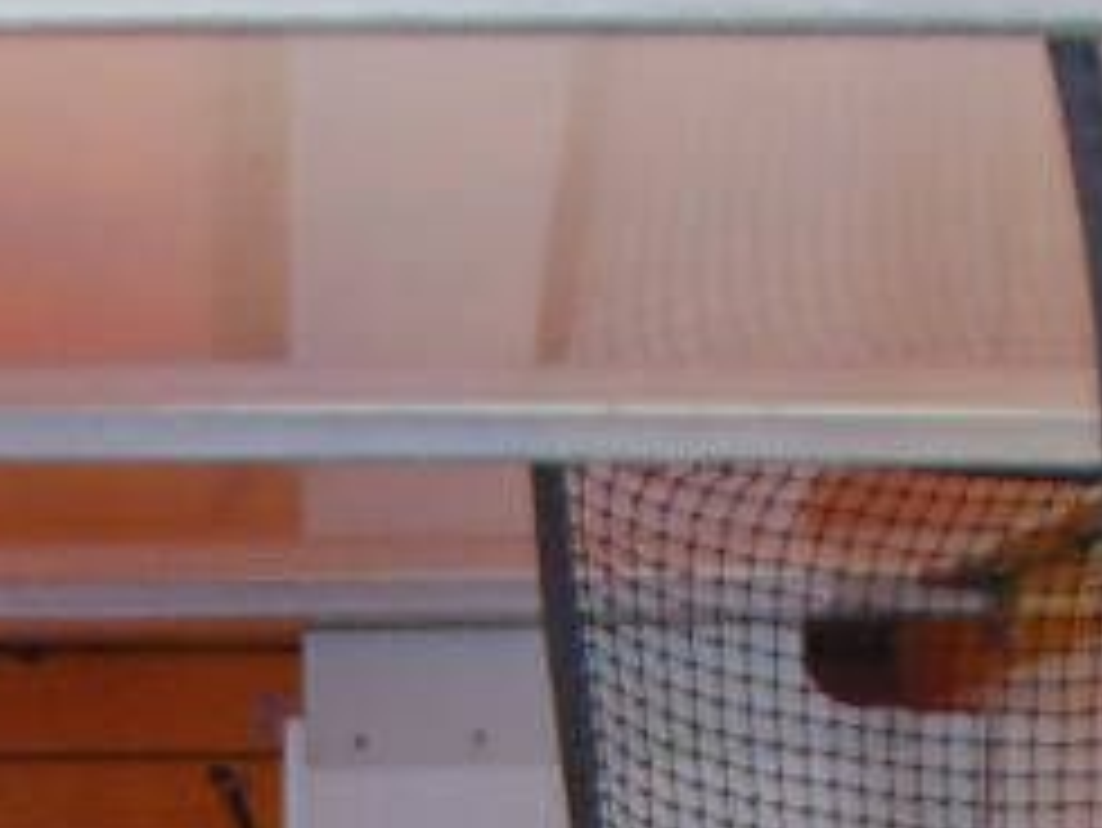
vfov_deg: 8.5
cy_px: 1809
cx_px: -328
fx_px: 5192
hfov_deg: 11.8
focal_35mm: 163
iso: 80
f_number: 3
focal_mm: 4.5
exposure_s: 1/30
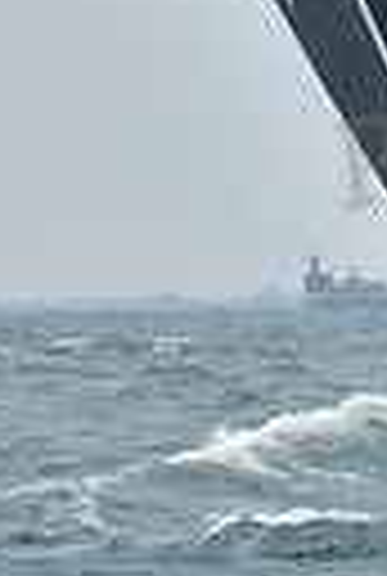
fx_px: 14482
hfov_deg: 1.5
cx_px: 1206
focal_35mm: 903
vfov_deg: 2.3
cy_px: 263
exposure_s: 1/800
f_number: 11
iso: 250
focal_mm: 200
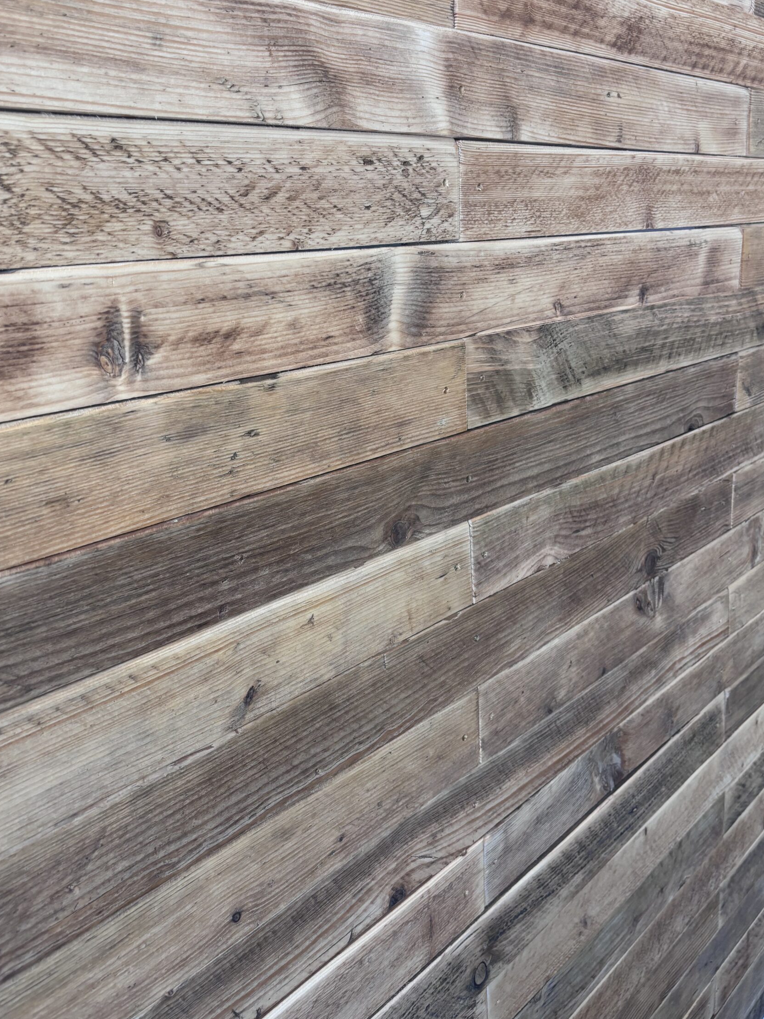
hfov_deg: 46.7
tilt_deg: -13.0
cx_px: 334
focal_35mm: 30
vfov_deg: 59.8
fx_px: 883
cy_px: 456
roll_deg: +3.2
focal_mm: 5.96
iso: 125
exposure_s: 1/50
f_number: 1.6
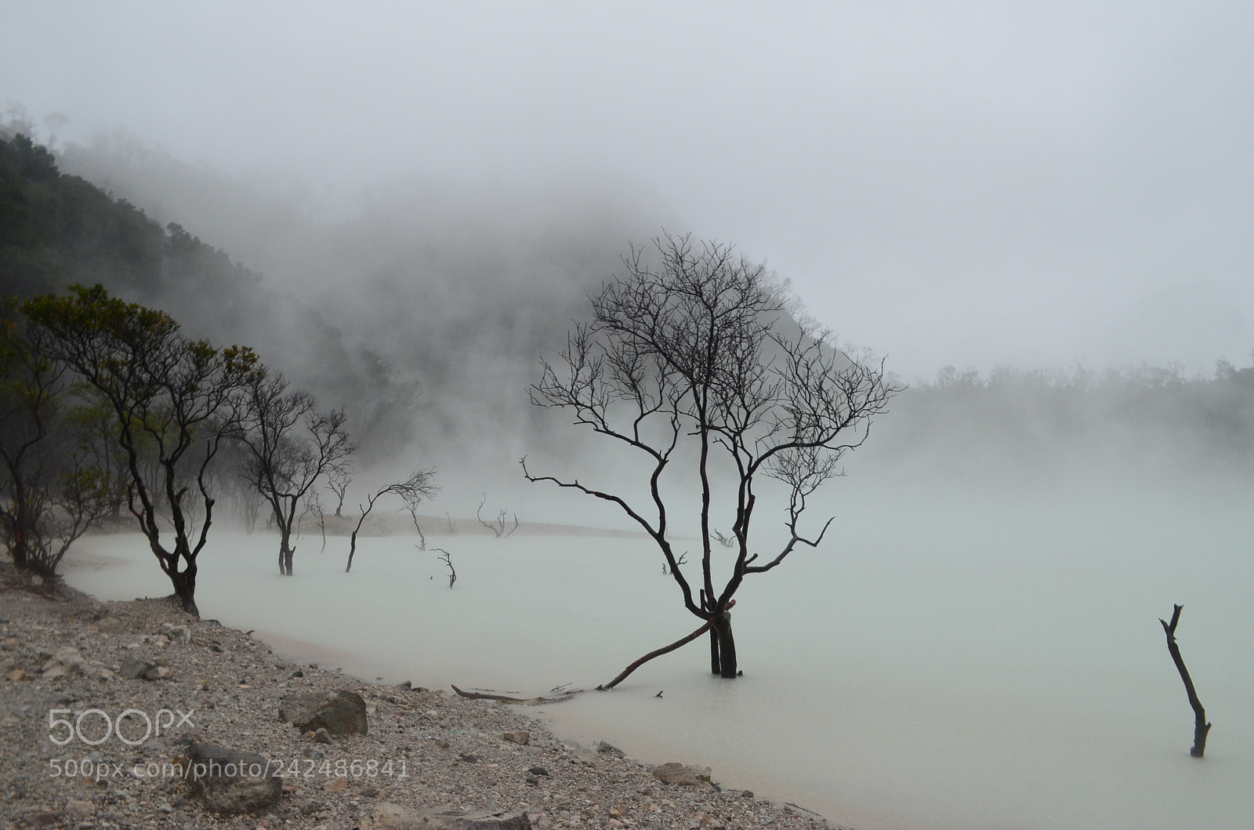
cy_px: 415
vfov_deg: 47.7
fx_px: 938
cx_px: 627
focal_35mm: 27
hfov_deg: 67.5
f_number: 9
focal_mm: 18
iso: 400
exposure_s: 1/40
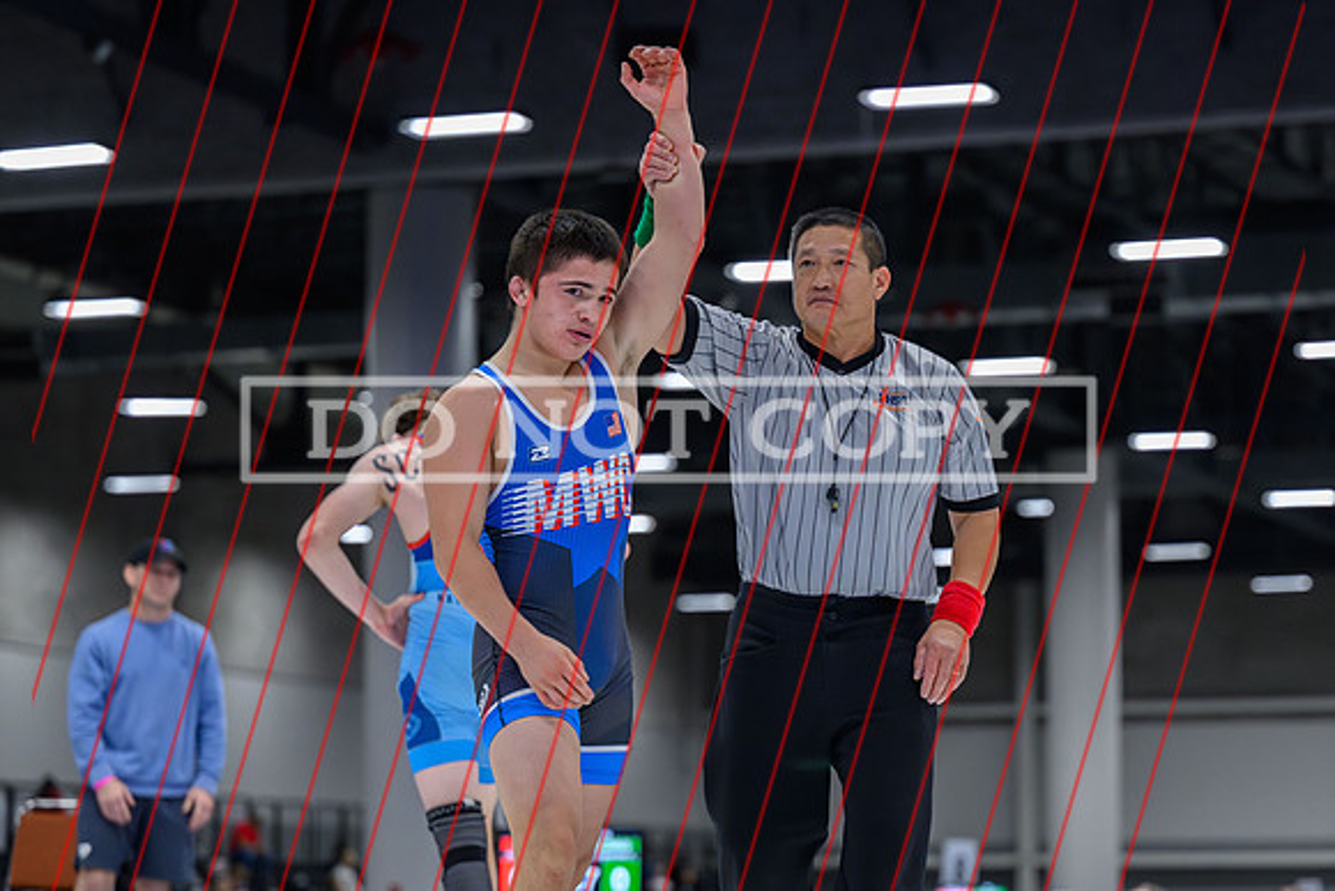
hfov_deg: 17.9
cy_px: 545
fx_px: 4224
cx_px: 819
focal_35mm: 114
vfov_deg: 12.0
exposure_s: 1/400
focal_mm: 92
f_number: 2.8
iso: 4500
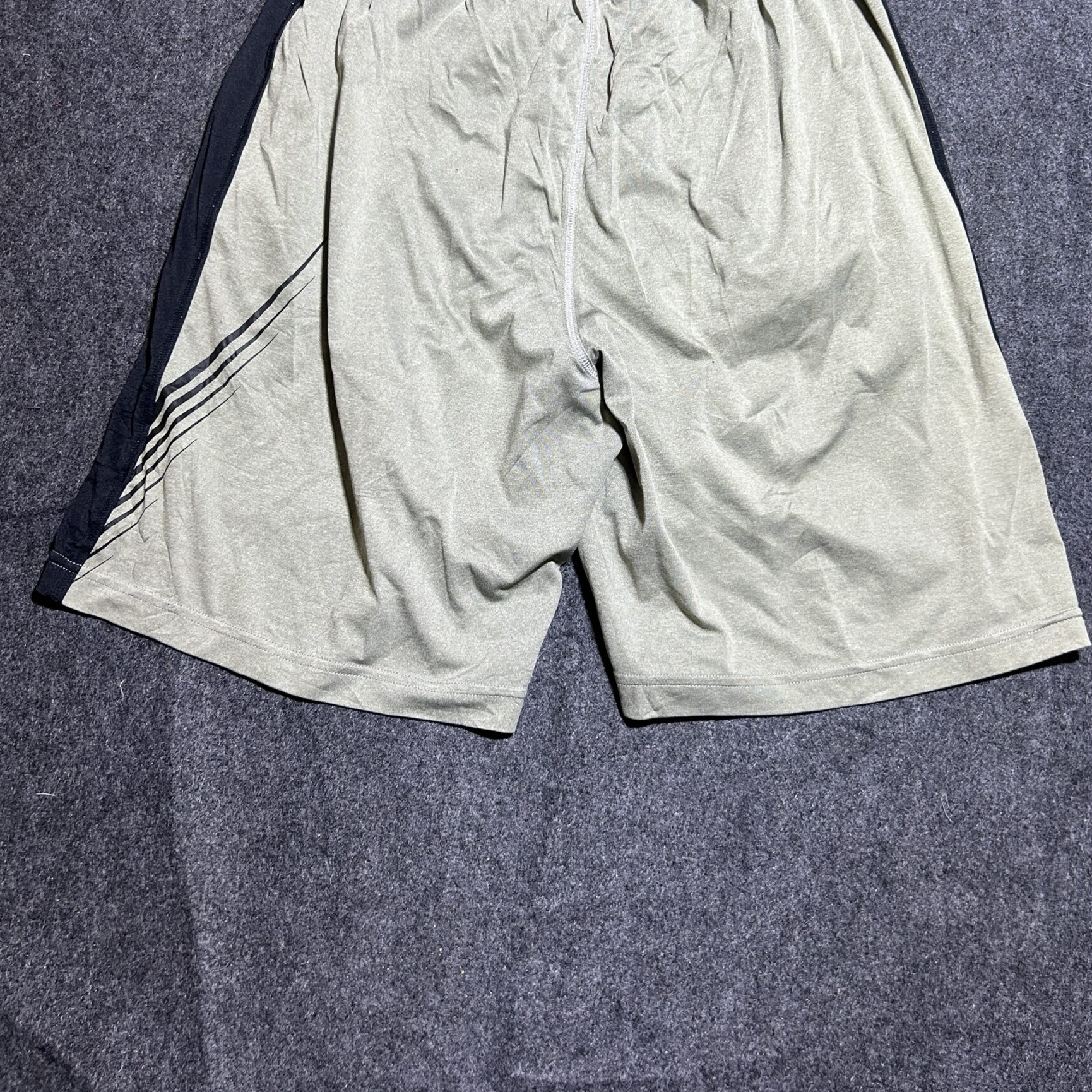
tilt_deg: -54.5
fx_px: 1213
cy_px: 430
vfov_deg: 48.1
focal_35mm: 34
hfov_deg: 48.4
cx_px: 598
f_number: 1.5
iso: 125
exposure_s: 1/100
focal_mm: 5.7
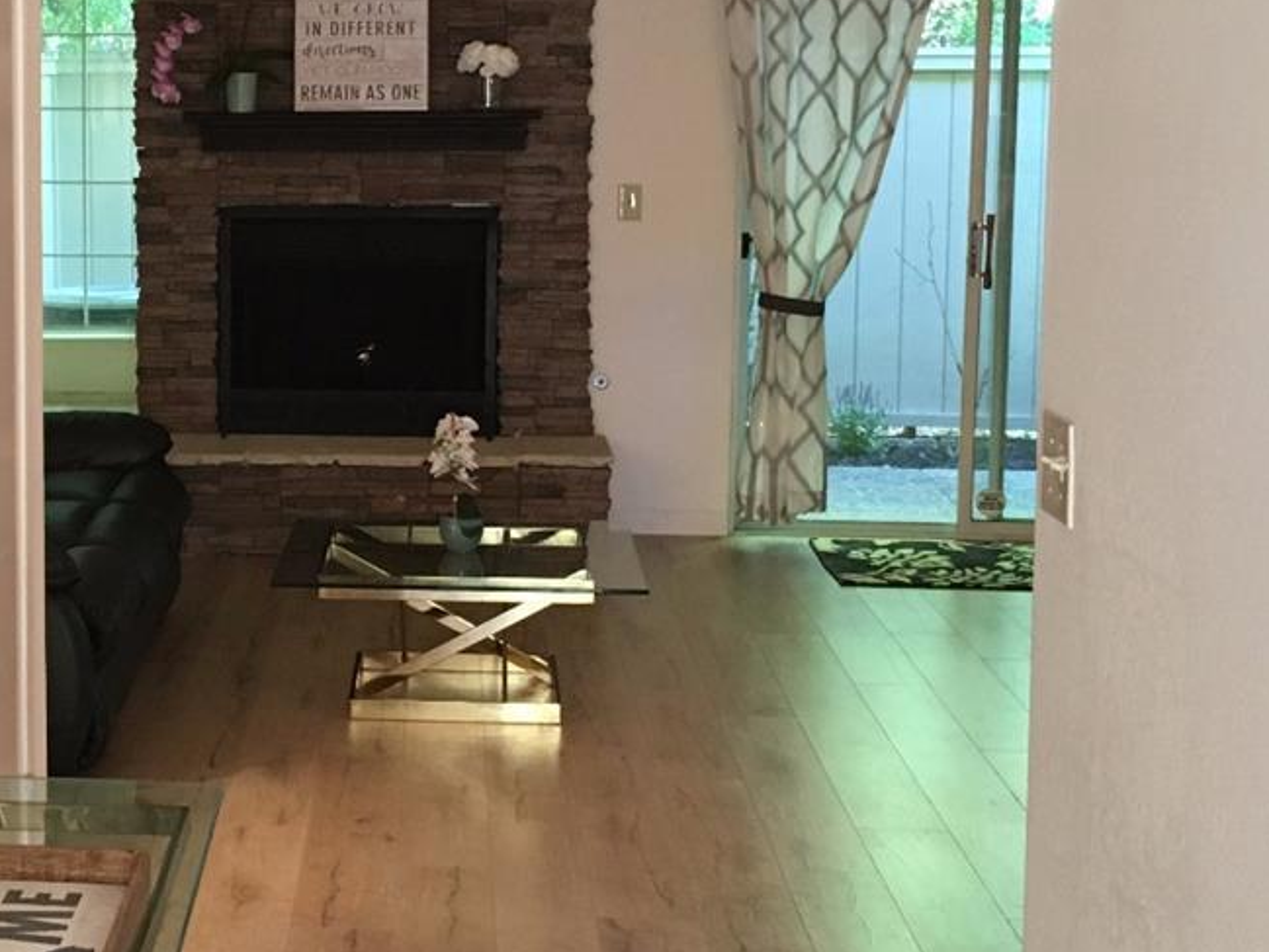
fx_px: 2457
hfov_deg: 28.1
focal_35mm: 67
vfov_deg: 21.9
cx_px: 180
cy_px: 338
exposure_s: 1/30
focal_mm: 4.15
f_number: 2.2
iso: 125
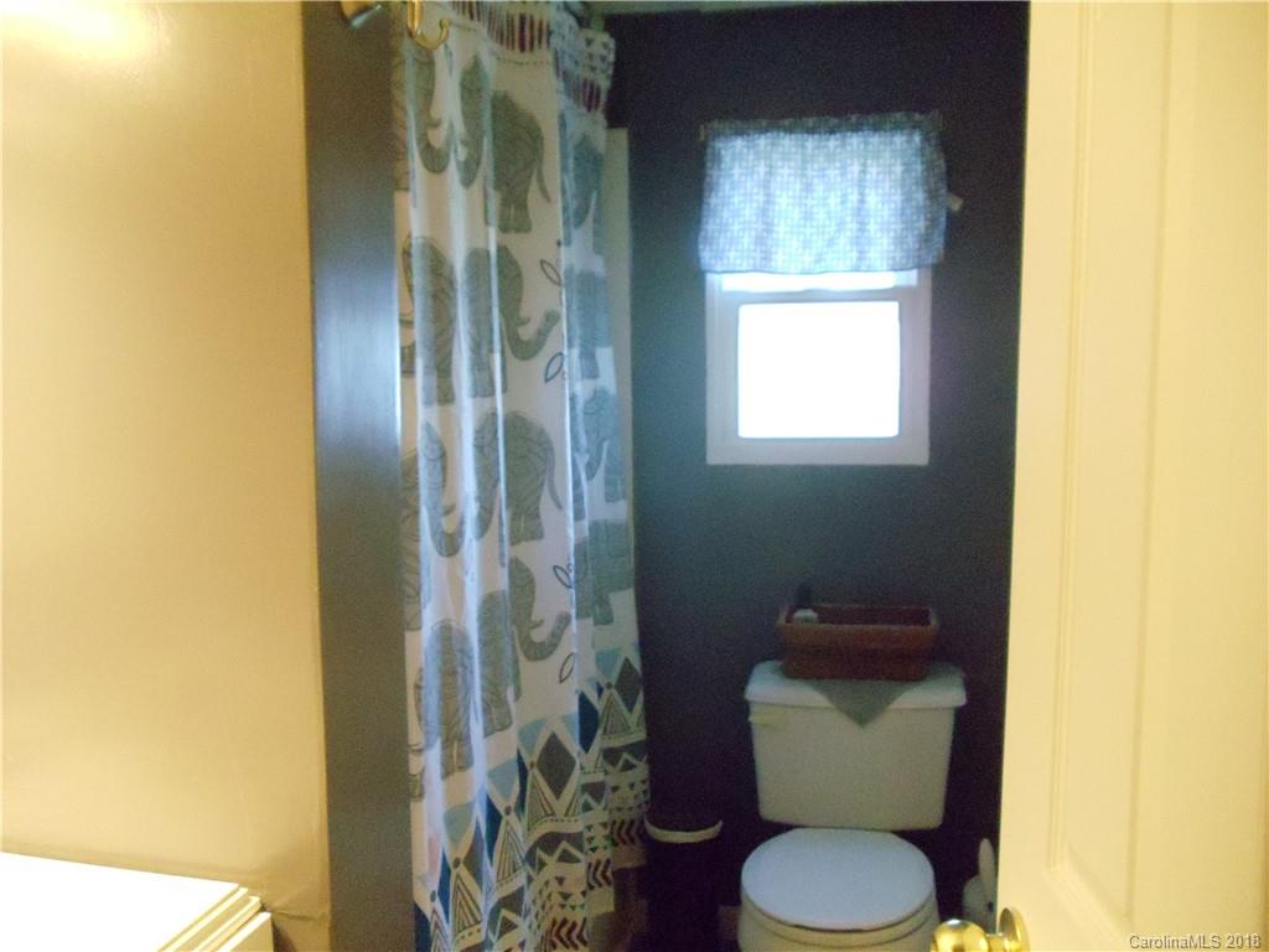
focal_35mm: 44
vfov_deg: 32.9
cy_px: 476
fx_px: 1613
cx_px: 634
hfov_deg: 42.9
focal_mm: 6
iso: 1600
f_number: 3.5
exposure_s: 1/30
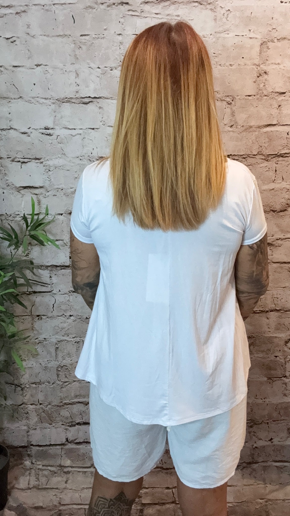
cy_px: 259
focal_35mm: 33
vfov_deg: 59.5
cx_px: 166
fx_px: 451
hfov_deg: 35.6
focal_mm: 2.69
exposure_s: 1/50
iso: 200
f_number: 1.9
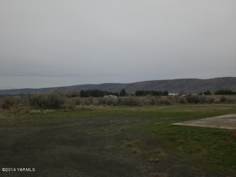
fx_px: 259
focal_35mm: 38
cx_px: 118
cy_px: 88
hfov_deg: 49.0
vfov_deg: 37.7
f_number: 4.4
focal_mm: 6.3
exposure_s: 1/200
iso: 50
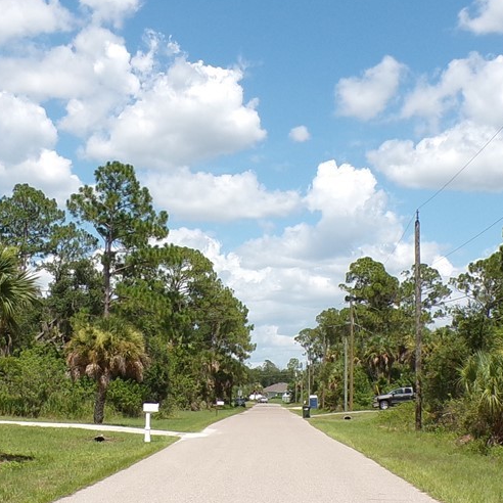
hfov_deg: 24.9
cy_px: 403
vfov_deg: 24.6
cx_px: 322
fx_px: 1134
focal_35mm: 69
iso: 100
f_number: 4.4
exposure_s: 1/800
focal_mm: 4.3
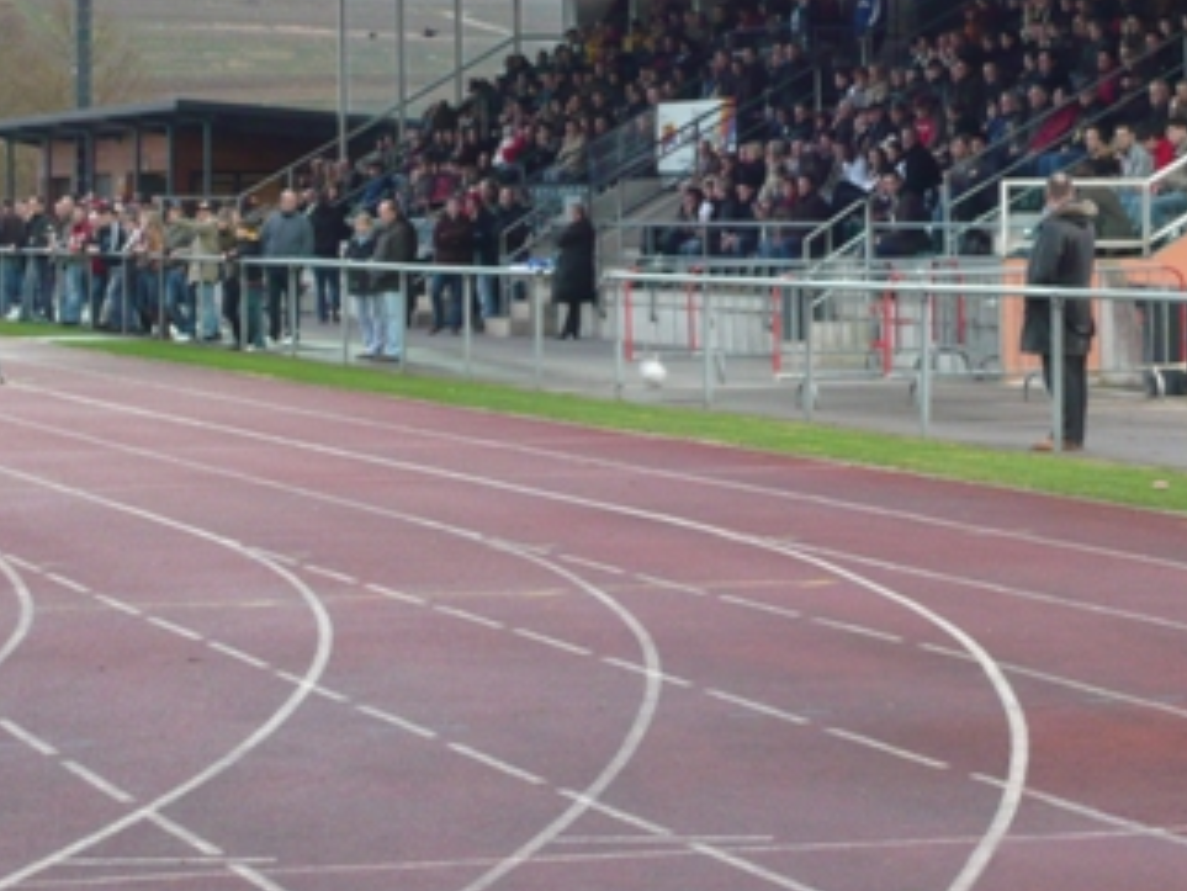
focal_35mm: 172
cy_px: 137
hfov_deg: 11.5
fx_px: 5900
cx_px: 869
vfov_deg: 8.6
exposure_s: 1/15
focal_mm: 15.2
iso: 200
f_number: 5.4
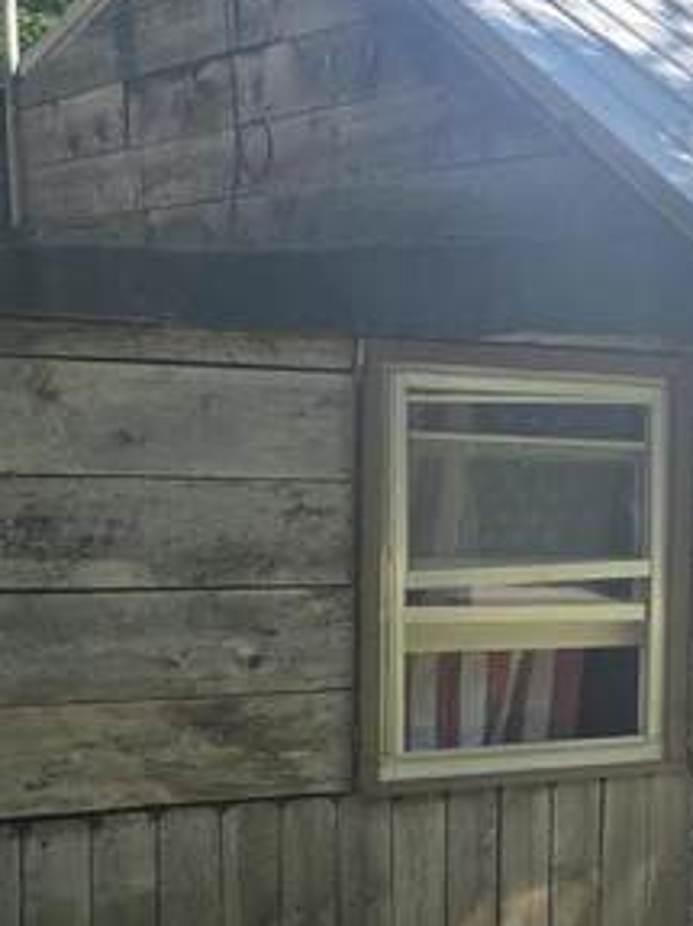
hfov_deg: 18.1
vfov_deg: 24.8
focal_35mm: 77
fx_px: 2057
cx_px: 841
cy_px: 778
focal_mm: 6.3
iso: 12
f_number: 1.7
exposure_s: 1/420
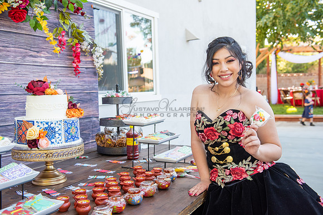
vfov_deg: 35.1
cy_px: 108
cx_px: 162
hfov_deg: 50.7
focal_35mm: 38
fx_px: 341
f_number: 5
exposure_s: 1/200
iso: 400
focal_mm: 38
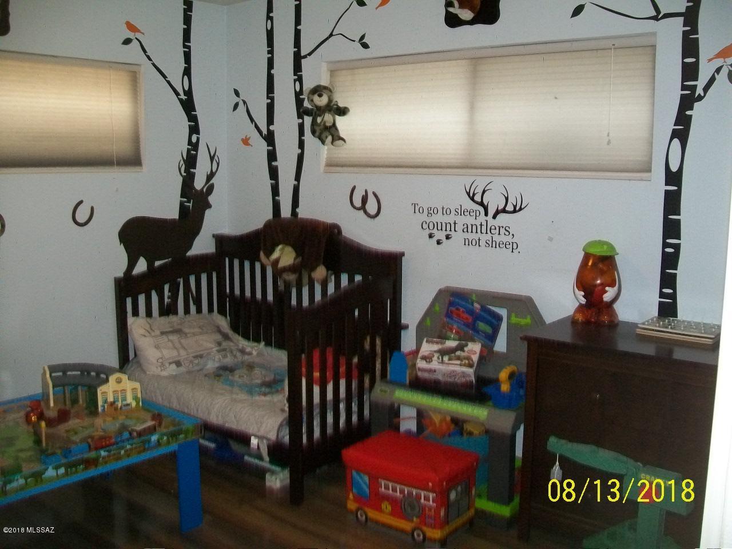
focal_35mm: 34
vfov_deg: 41.8
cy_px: 274
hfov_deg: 54.0
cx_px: 366
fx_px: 719
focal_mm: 6.1
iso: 160
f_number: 2.7
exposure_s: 1/60
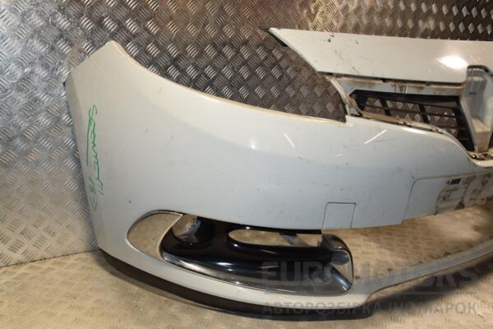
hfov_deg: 57.2
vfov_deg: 40.0
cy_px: 164
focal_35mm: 33
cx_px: 246
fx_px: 452
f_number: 8
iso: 800
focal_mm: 22
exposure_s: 1/200
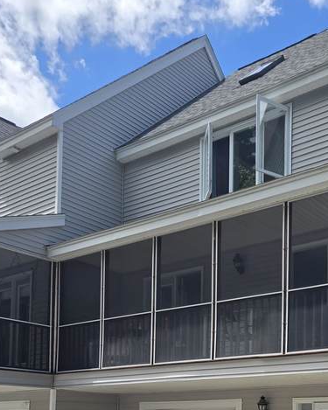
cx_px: 289
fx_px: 558
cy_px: 397
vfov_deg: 36.8
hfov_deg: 31.4
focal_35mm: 46
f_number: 1.8
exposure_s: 1/1610
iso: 25
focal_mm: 5.4
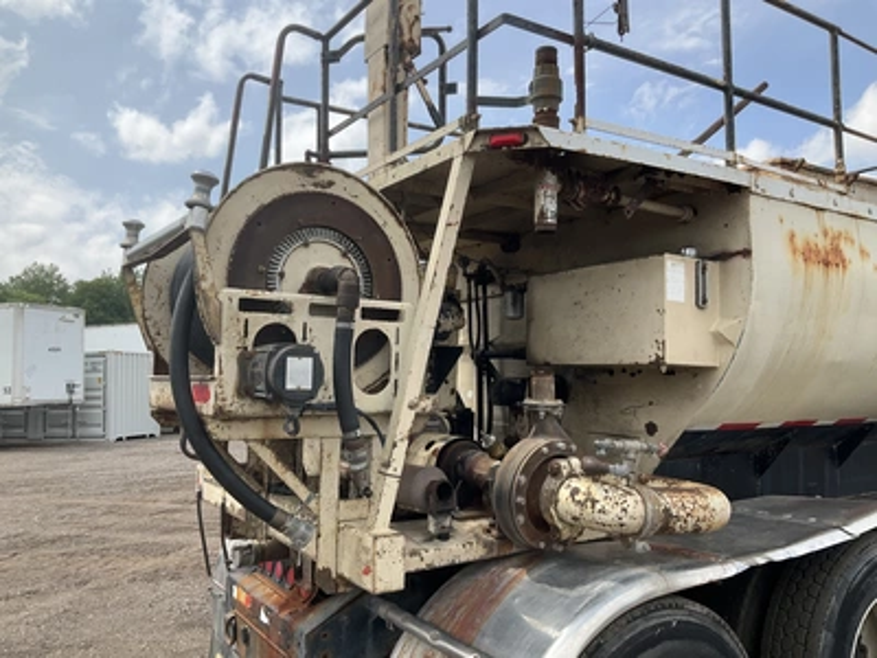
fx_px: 735
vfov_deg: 48.2
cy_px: 329
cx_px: 438
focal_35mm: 29
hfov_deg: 61.7
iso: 25
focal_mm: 3
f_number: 1.8
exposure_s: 1/1250
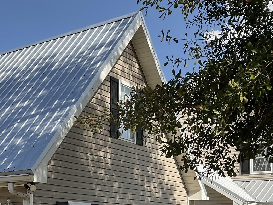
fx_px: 521
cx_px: 5
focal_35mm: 66
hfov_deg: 27.8
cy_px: 189
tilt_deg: +4.7
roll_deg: -0.7
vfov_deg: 21.7
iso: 16
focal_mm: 3
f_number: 1.8
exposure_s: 1/2320
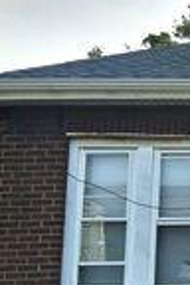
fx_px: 744
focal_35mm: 94
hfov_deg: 12.5
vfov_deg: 21.6
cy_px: 191
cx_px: 398
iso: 25
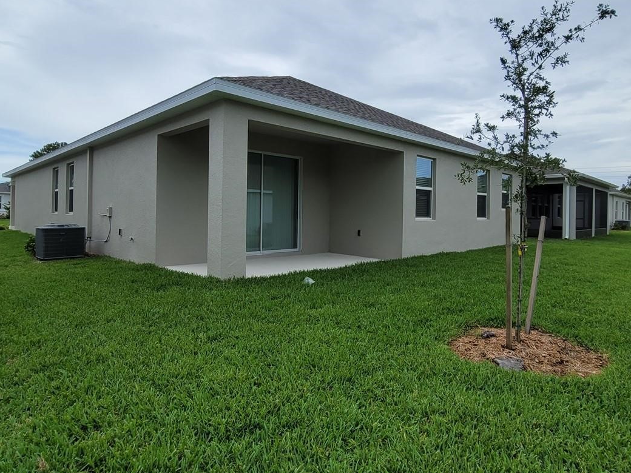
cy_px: 204
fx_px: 365
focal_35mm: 20
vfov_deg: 65.7
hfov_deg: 81.6
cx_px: 339
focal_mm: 2.2
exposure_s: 1/1448
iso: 64
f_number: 2.2
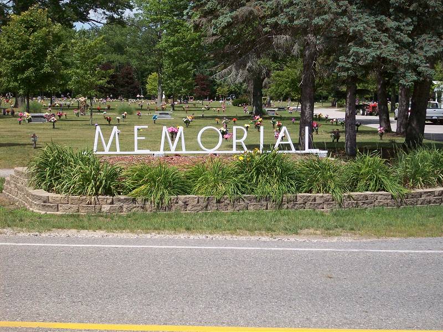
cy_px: 166
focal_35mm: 92
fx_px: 1177
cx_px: 222
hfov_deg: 21.3
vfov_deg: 16.1
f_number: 4.7
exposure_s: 1/712
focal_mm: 15.3
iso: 80
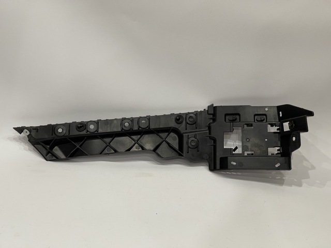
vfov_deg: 22.9
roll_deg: -4.4
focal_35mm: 64
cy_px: 124
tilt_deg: -28.3
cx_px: 166
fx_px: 612
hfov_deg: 30.3
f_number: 2.2
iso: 100
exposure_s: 1/50
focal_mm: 7.5
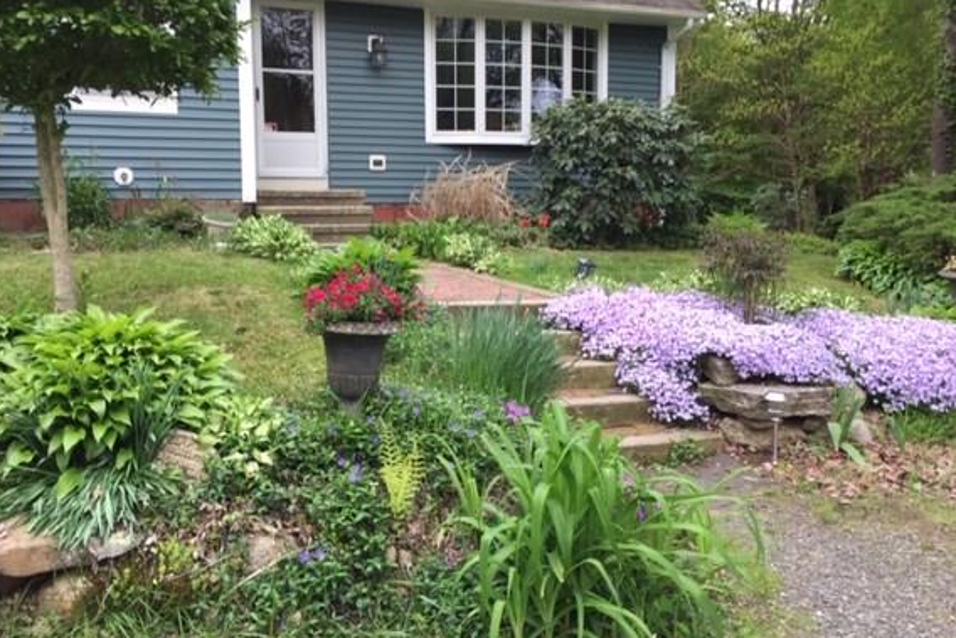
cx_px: 448
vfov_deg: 38.9
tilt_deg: -5.2
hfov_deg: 55.7
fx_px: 903
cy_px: 308
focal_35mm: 34
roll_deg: -1.1
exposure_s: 1/60
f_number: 2.2
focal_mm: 4.15
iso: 32
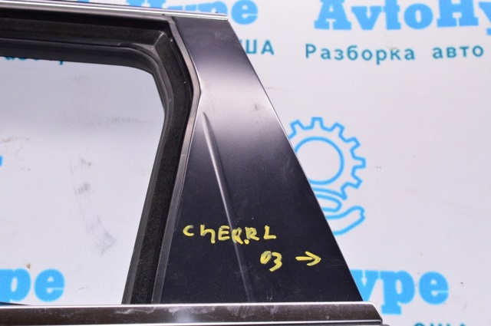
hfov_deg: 33.4
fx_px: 817
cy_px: 163
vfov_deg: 22.6
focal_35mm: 60
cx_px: 246
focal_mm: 40
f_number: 8
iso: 1600
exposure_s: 1/160
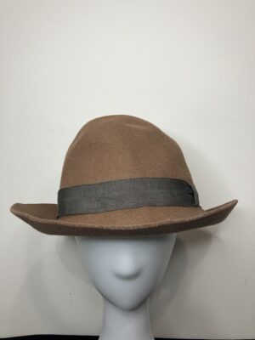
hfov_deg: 49.7
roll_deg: +0.8
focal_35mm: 28
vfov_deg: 63.4
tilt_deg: -5.7
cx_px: 128
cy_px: 170
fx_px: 275
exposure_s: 1/50
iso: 50
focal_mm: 3.99
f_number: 1.8
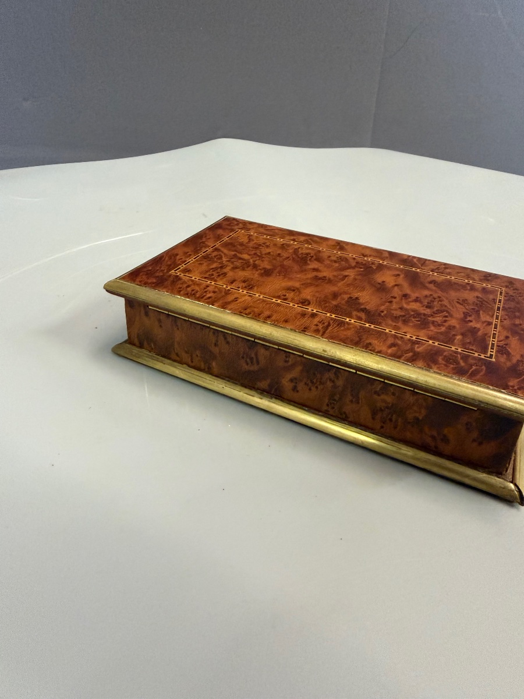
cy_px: 350
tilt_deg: -26.9
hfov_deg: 56.8
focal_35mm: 24
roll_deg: -2.6
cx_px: 262
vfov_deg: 71.6
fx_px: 484
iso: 640
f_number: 2.2
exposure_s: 1/50
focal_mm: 2.22
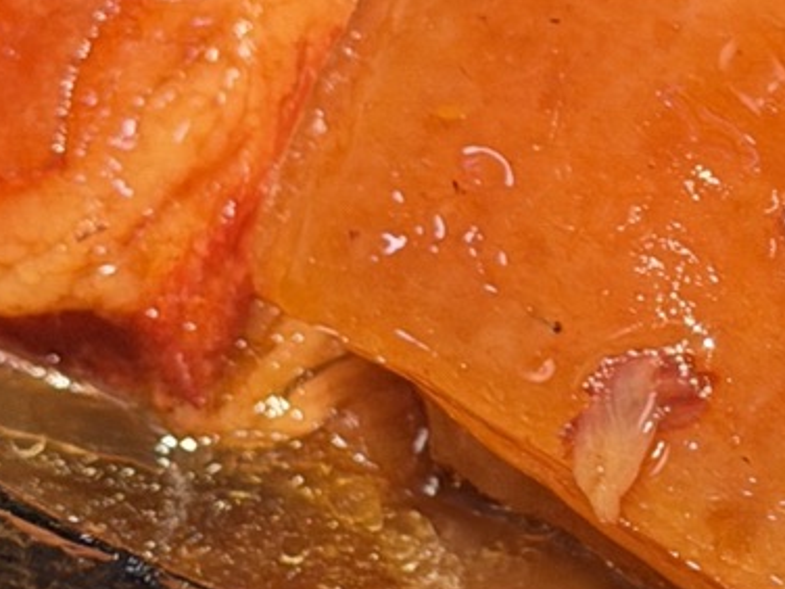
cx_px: 1303
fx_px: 5783
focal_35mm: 255
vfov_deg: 5.8
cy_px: -33
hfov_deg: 7.6
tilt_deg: -26.7
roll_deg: -5.1
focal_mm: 6.76
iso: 100
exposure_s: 1/50
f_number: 1.78
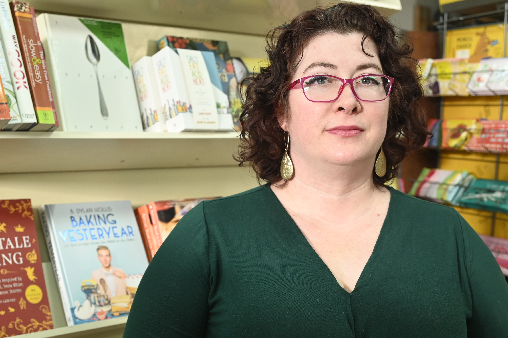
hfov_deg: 36.4
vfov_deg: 24.6
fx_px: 773
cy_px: 198
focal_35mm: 55
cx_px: 237
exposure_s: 1/125
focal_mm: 34.5
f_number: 4
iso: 1250
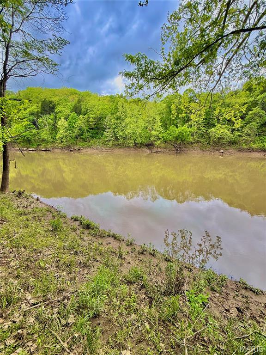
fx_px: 143
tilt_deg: -12.7
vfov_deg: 102.1
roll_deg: -0.4
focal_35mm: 14
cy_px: 178
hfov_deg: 85.7
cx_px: 133
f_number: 2.2
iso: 50
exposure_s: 1/239
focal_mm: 2.22
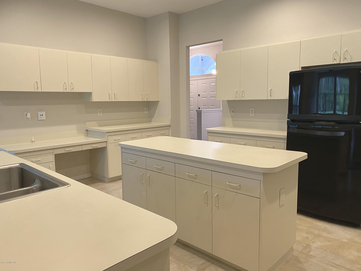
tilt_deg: -7.4
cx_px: 180
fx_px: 271
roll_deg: +2.2
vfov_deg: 53.1
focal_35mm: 26
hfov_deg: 67.3
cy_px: 136
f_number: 1.8
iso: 200
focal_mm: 4.25
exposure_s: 1/60
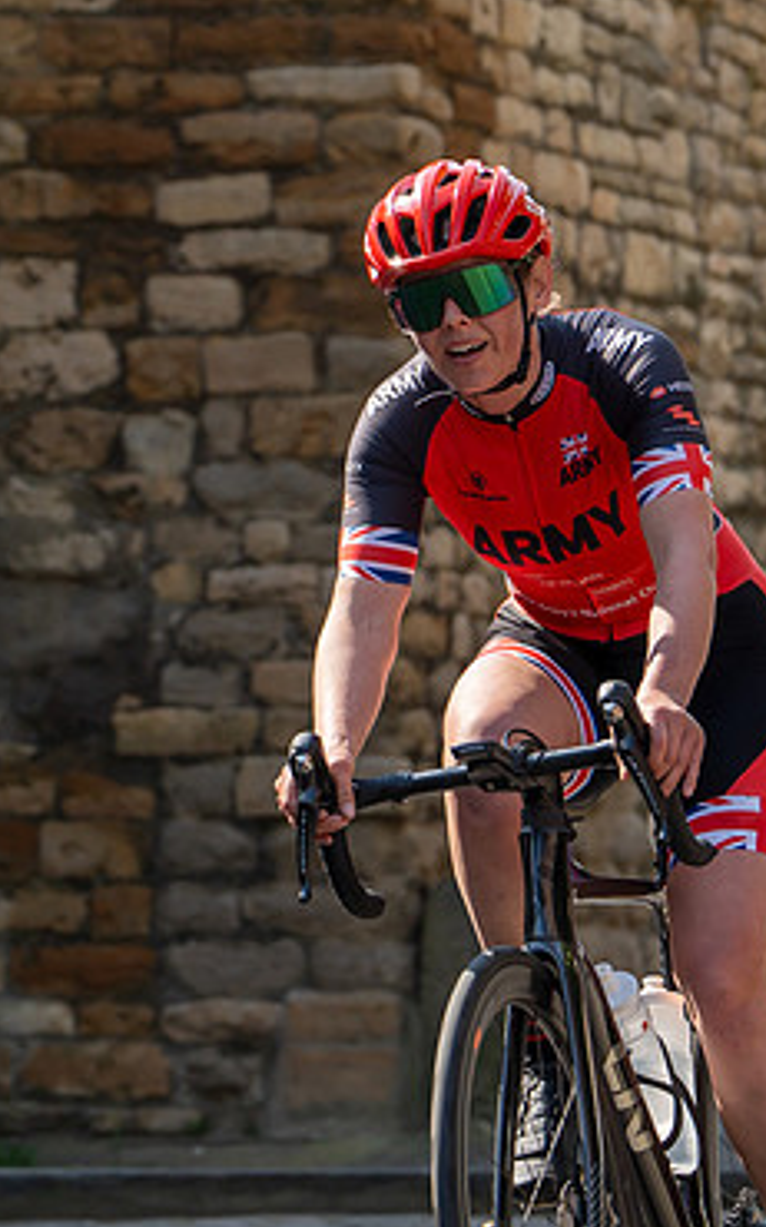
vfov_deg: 7.4
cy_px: 157
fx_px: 9460
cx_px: 538
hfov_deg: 4.6
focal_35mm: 283
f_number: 4.5
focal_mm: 102
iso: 200
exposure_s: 1/1000
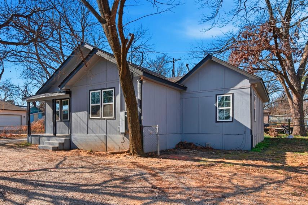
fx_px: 205
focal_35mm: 24
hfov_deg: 73.1
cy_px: 117
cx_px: 127
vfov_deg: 52.9
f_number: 9
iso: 100
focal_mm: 20
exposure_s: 1/500
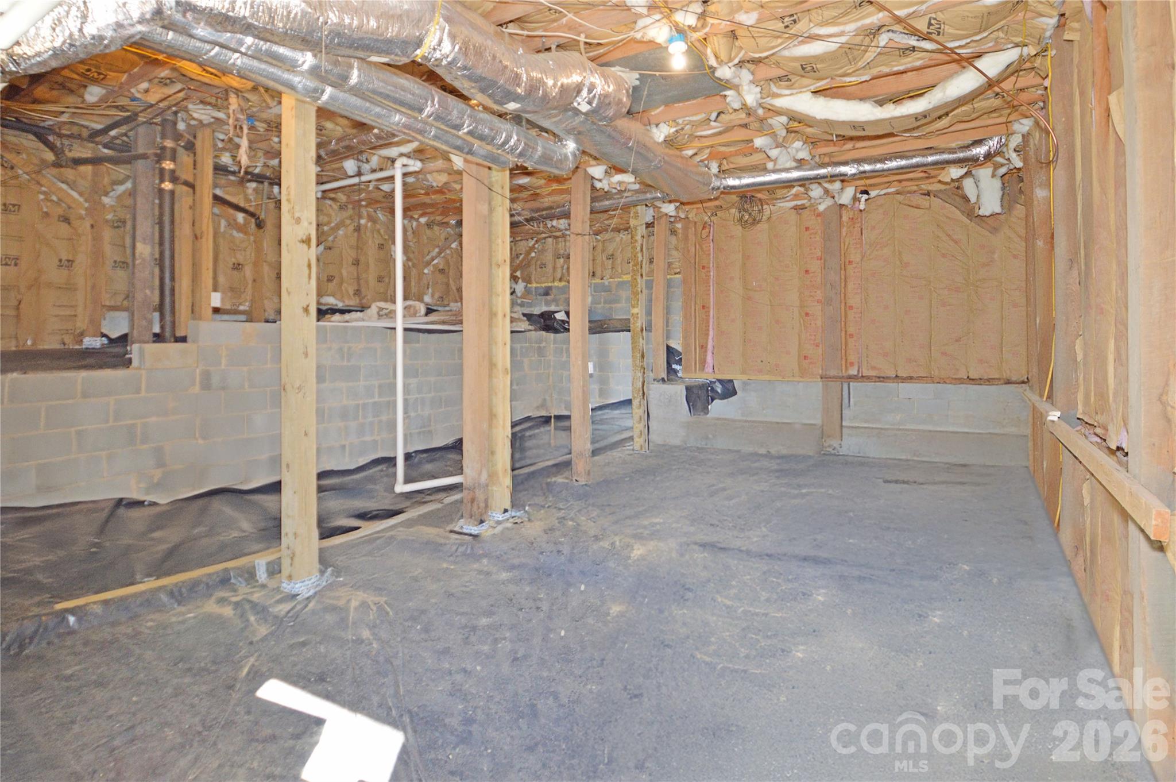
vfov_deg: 69.5
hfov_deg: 92.5
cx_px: 588
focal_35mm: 17
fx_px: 563
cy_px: 391
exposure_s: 1/60
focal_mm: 11.5
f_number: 3.5
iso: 560
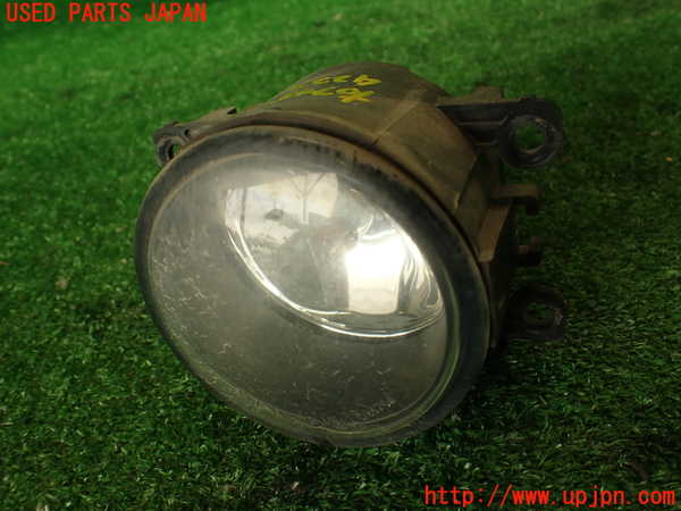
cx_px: 340
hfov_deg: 56.8
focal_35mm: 32
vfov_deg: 44.2
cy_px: 256
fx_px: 630
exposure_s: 1/60
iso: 125
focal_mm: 5.79
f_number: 2.4
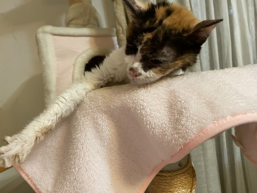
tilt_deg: -1.2
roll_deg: +7.8
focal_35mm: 26
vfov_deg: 53.1
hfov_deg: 67.3
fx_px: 193
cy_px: 96
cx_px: 128
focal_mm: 4.25
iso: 400
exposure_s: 1/50
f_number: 1.8
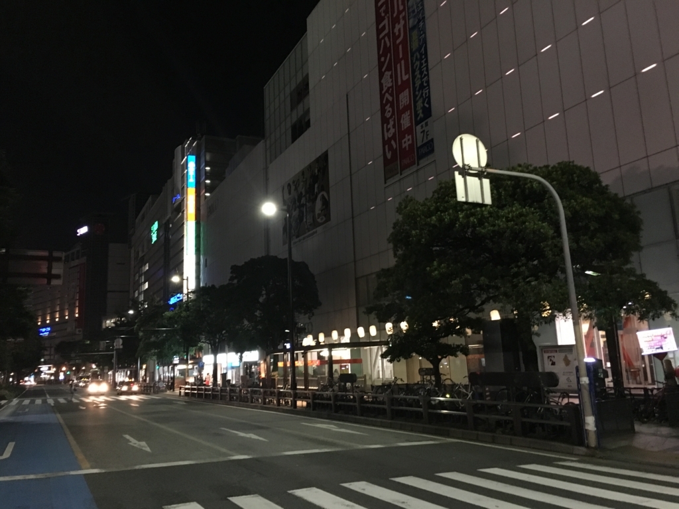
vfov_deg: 48.2
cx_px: 340
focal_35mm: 29
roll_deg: +1.1
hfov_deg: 61.7
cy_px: 254
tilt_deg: +12.9
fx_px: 569
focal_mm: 4.15
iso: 250
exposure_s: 1/15
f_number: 2.2
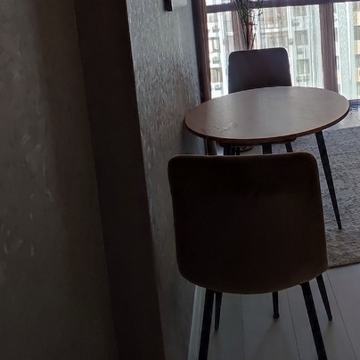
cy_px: 26
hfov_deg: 44.2
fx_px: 412
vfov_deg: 42.7
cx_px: 304
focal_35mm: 35
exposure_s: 1/110
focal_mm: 1.65
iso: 50
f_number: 2.2
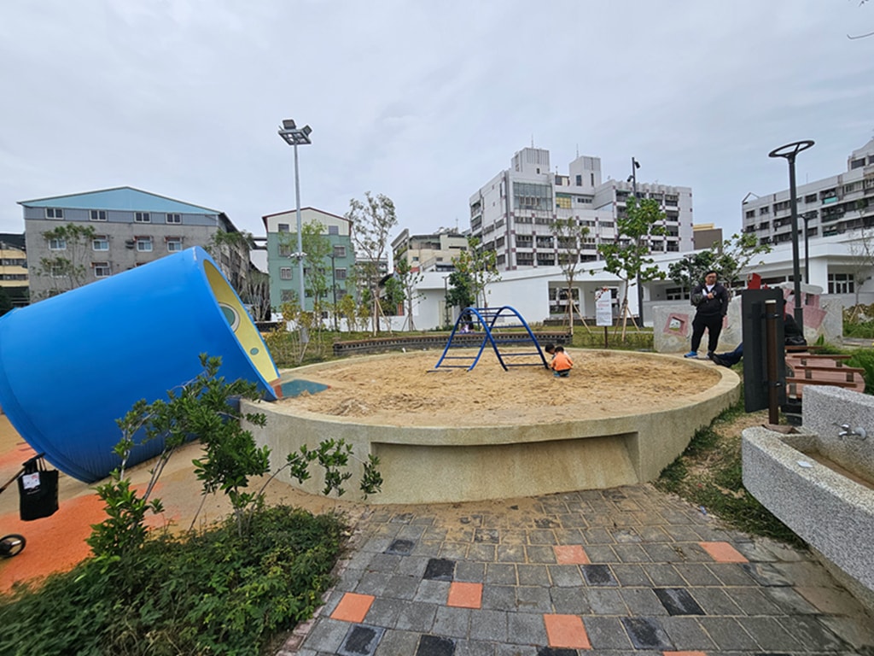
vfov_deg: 89.9
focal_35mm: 13
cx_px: 437
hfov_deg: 106.2
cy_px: 328
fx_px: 328
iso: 50
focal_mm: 2.2
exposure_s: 1/1889
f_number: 2.2
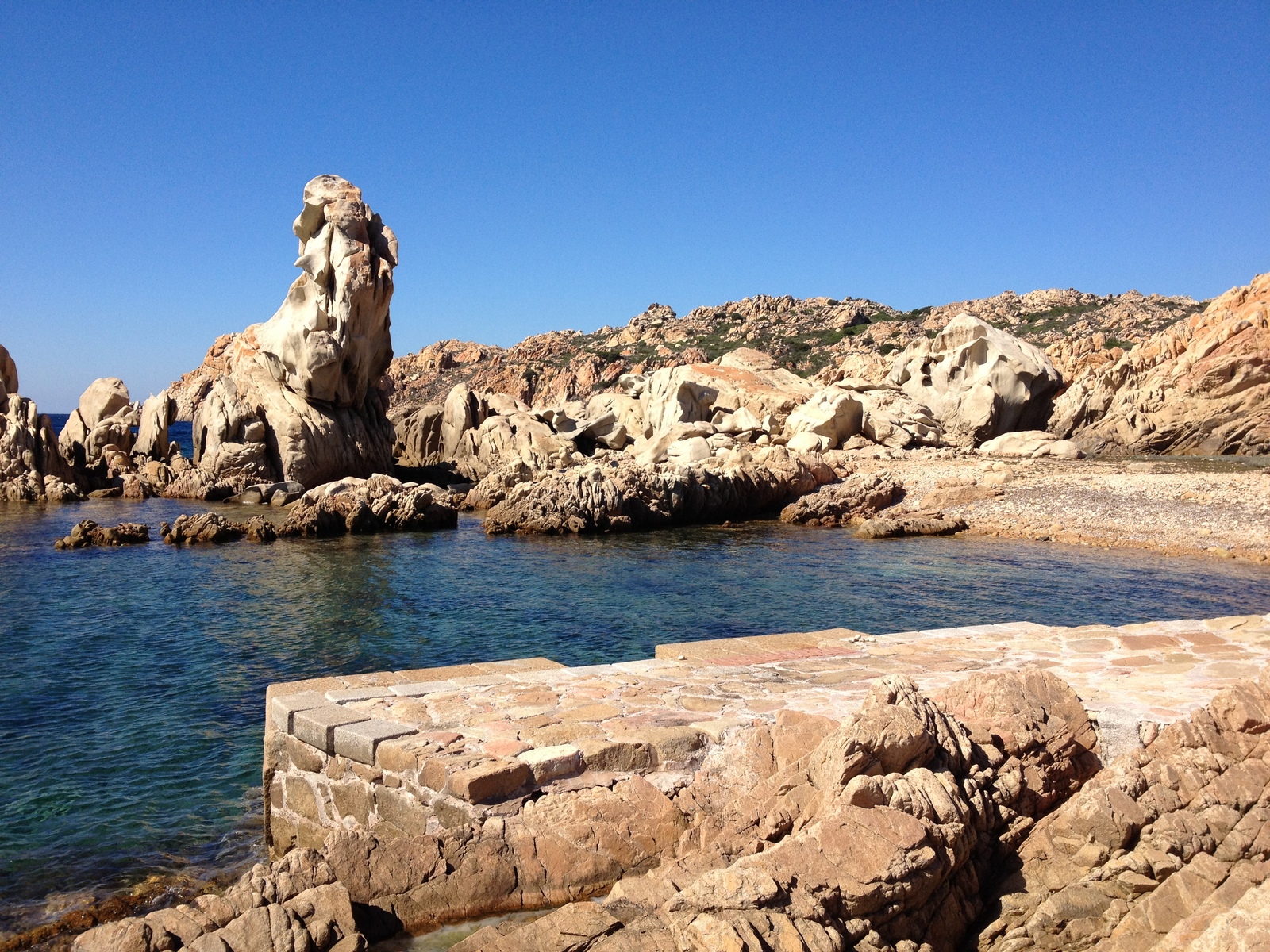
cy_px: 476
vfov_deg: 40.7
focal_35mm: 35
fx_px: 1284
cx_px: 635
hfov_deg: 52.6
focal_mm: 4.28
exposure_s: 1/1905
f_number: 2.4
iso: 64
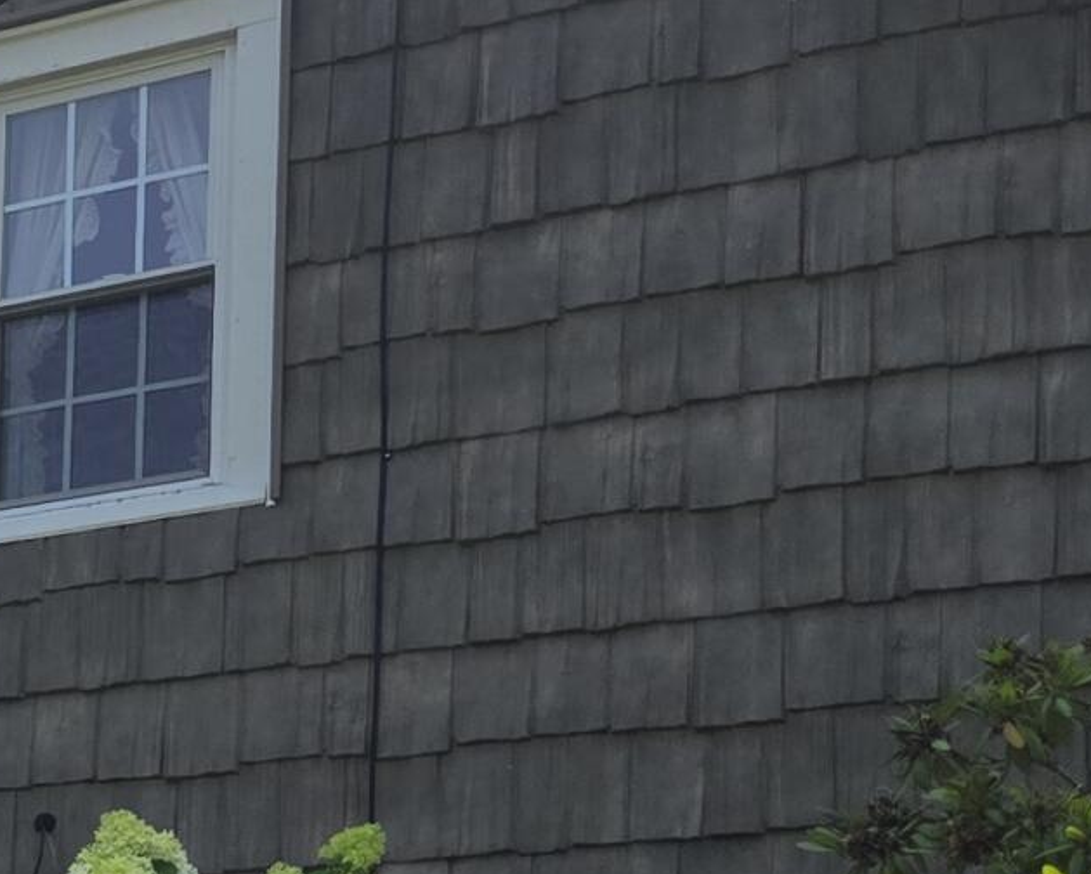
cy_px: 1101
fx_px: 3457
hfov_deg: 14.1
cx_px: -1280
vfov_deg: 13.9
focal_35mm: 107
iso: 40
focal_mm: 5.4
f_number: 1.8
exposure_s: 1/2921
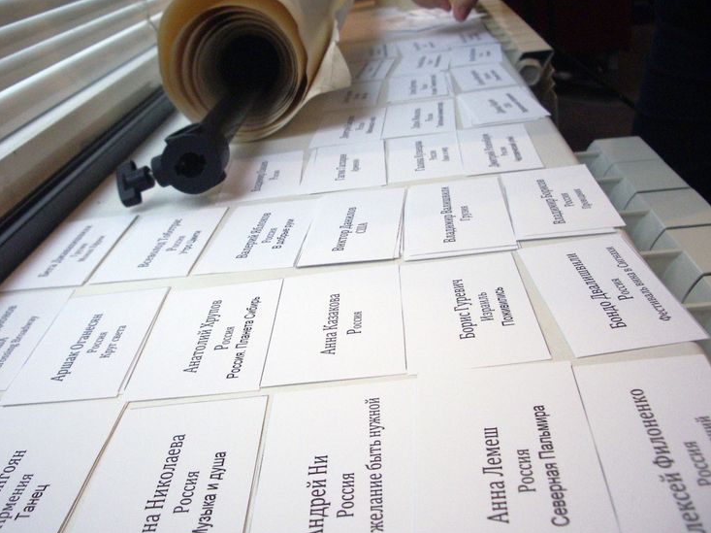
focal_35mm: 43
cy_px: 233
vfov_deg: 33.5
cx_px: 310
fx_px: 883
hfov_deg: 43.8
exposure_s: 1/60
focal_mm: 5.8
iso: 160
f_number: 2.6
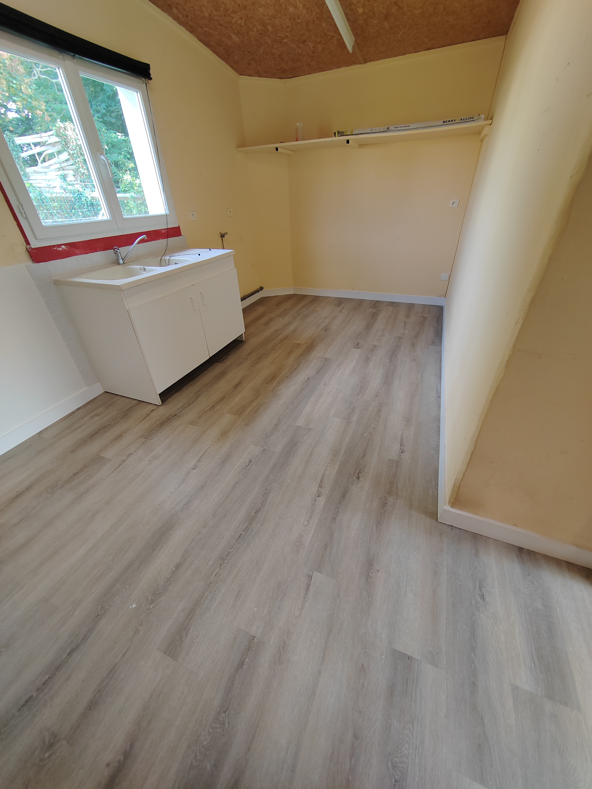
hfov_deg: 89.9
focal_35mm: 13
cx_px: 296
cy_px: 394
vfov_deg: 106.2
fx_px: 296
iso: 160
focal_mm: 2.17
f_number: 2.2
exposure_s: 1/50
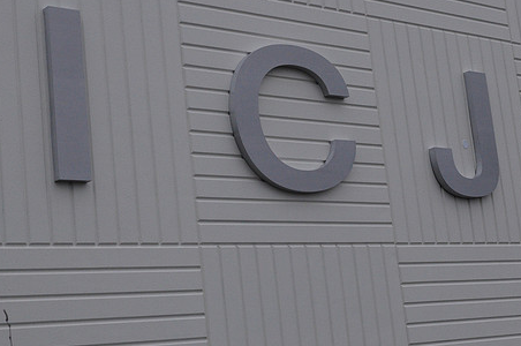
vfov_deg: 17.7
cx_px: 318
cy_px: 144
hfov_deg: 26.3
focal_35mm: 77
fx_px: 1113
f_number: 7.1
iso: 1000
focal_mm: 40
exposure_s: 1/320
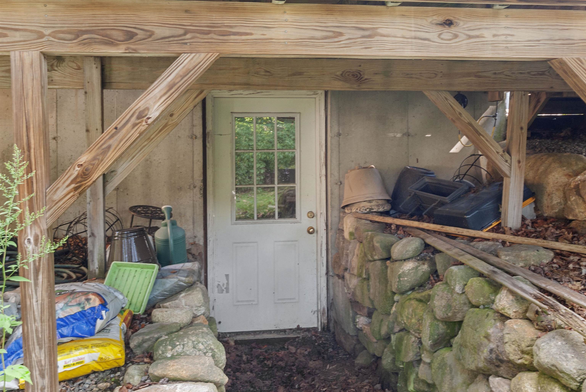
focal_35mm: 30
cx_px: 293
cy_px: 196
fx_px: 489
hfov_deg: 61.9
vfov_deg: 43.7
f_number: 11
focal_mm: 20
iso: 200
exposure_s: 1/3
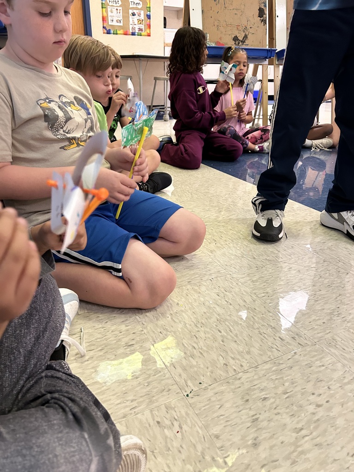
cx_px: 177
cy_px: 236
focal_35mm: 26
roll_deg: -1.2
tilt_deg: -24.4
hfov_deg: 53.1
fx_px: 355
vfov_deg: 67.3
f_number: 1.5
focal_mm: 5.7
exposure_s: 1/59
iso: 400
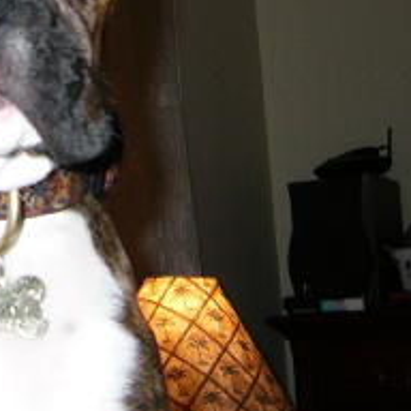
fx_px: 1384
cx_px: 2
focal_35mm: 103
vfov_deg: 16.6
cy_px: 32
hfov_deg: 16.6
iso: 100
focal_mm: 5.8
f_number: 2.8
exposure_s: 1/60
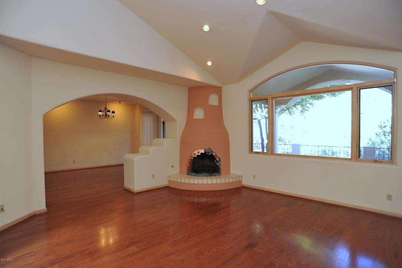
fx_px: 201
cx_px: 201
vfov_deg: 67.3
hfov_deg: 90.0
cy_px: 134
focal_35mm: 18
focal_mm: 18
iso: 500
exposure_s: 1/30
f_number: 5.6
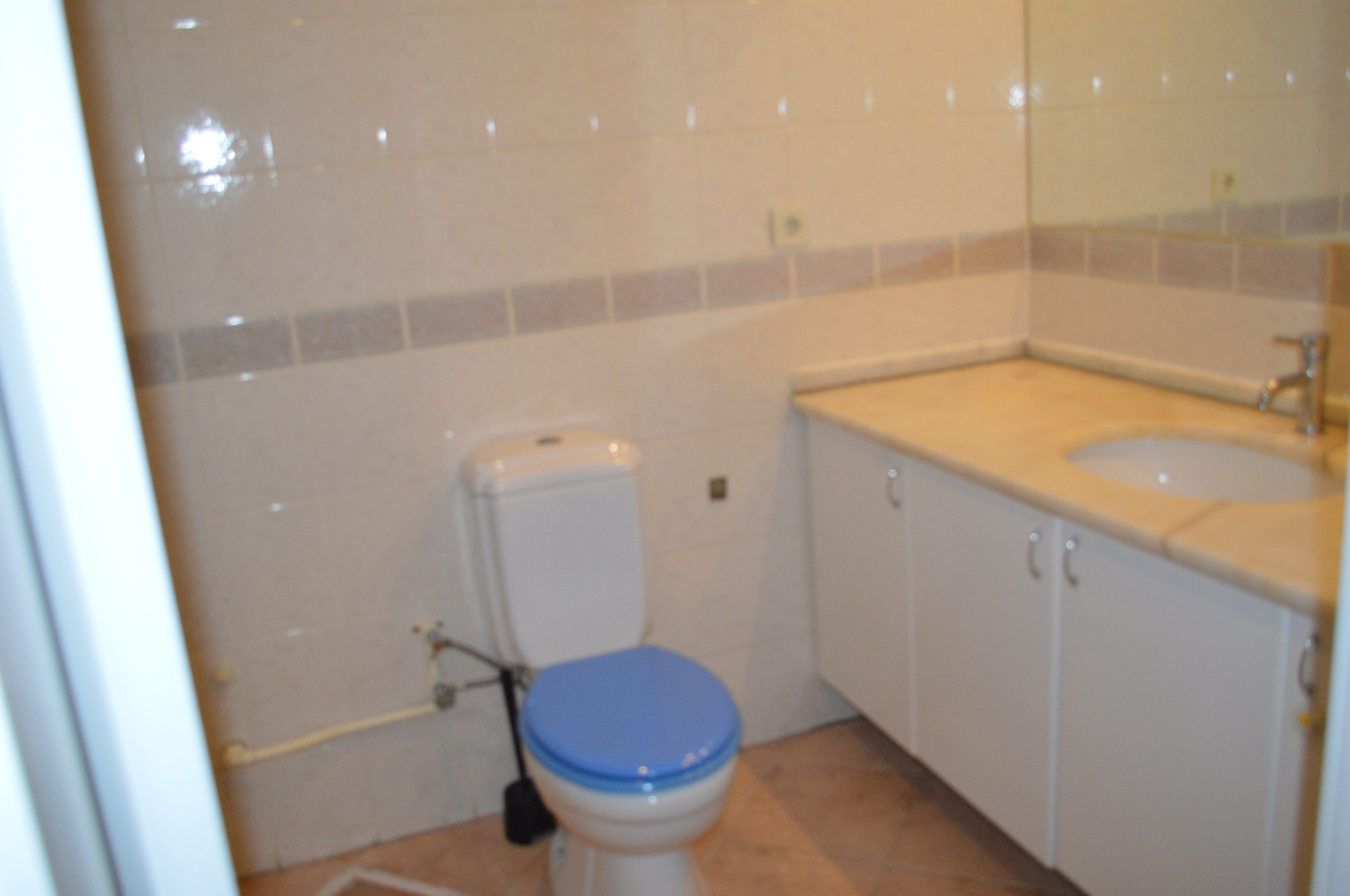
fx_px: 1124
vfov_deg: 43.5
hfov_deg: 62.0
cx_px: 675
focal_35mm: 30
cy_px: 448
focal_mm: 20
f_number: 3.8
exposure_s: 1/60
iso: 450
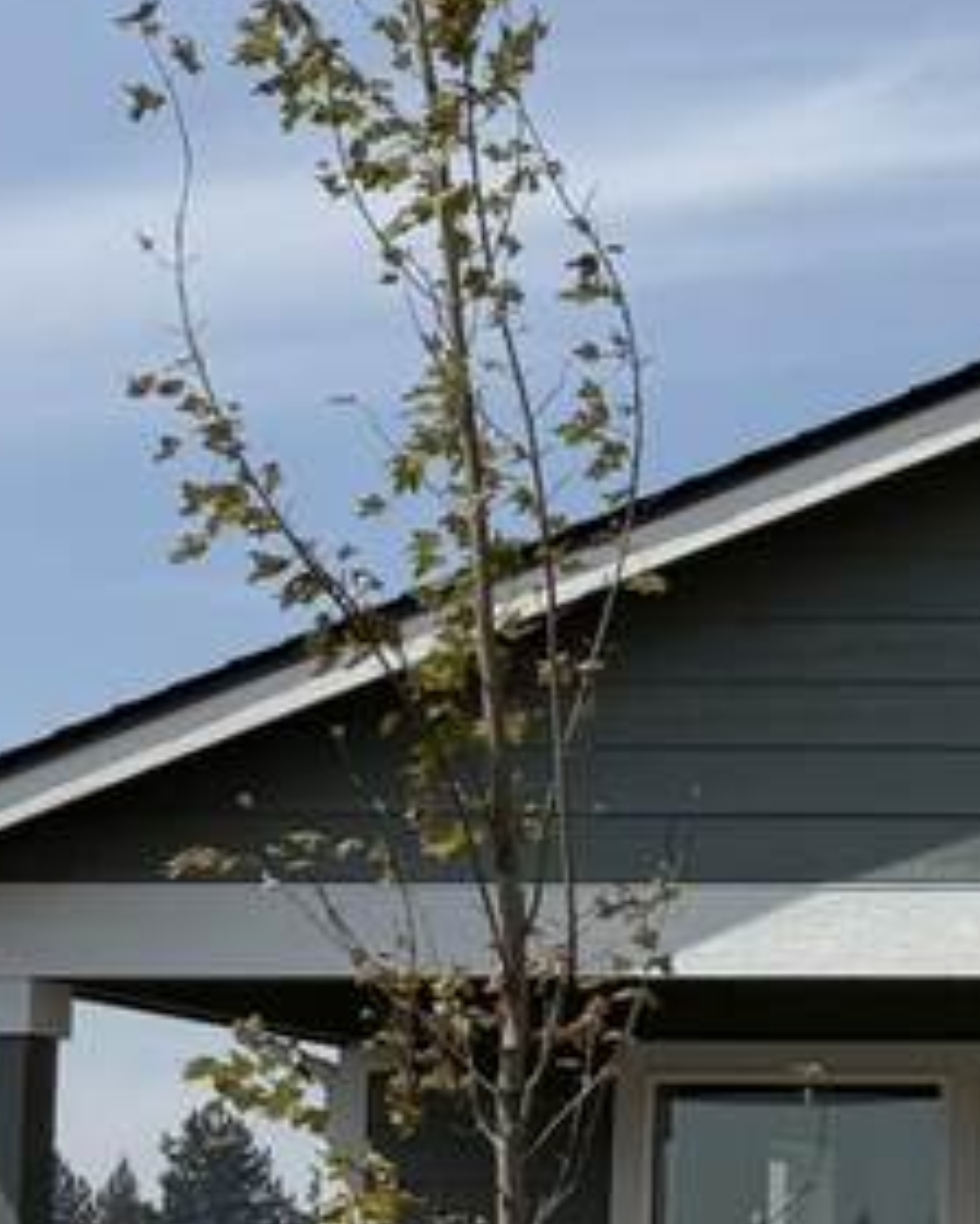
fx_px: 3879
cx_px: 2520
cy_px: 1158
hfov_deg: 11.4
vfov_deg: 17.6
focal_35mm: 107
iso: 80
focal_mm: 6.76
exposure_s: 1/7353
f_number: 1.78
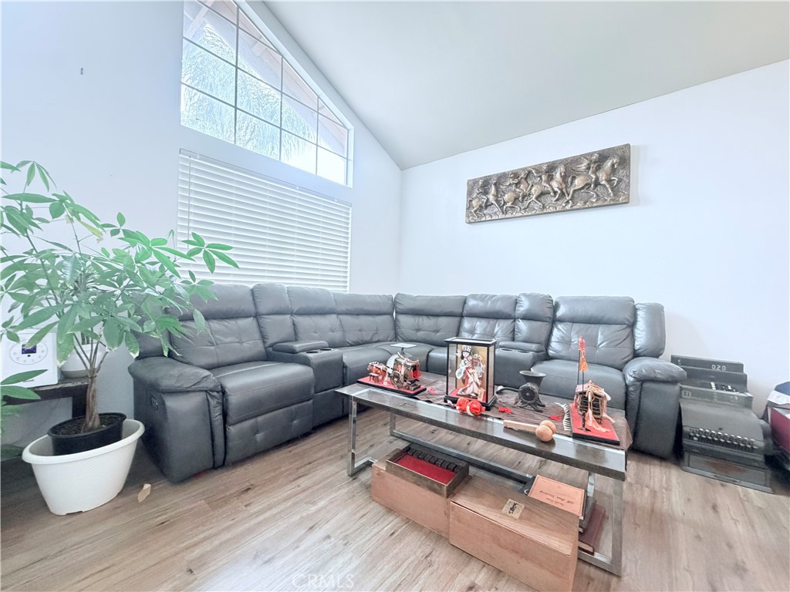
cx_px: 395
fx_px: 320
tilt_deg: +0.5
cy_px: 296
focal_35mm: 14
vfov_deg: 85.7
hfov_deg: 102.1
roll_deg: -0.7
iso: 500
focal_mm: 2.22
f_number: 2.2
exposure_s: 1/60
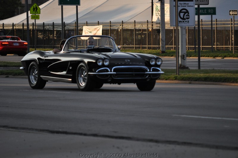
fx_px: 1981
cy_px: 79
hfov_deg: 6.9
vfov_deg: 4.6
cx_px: 119
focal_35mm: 300
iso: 800
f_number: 5.6
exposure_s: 1/800
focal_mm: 200
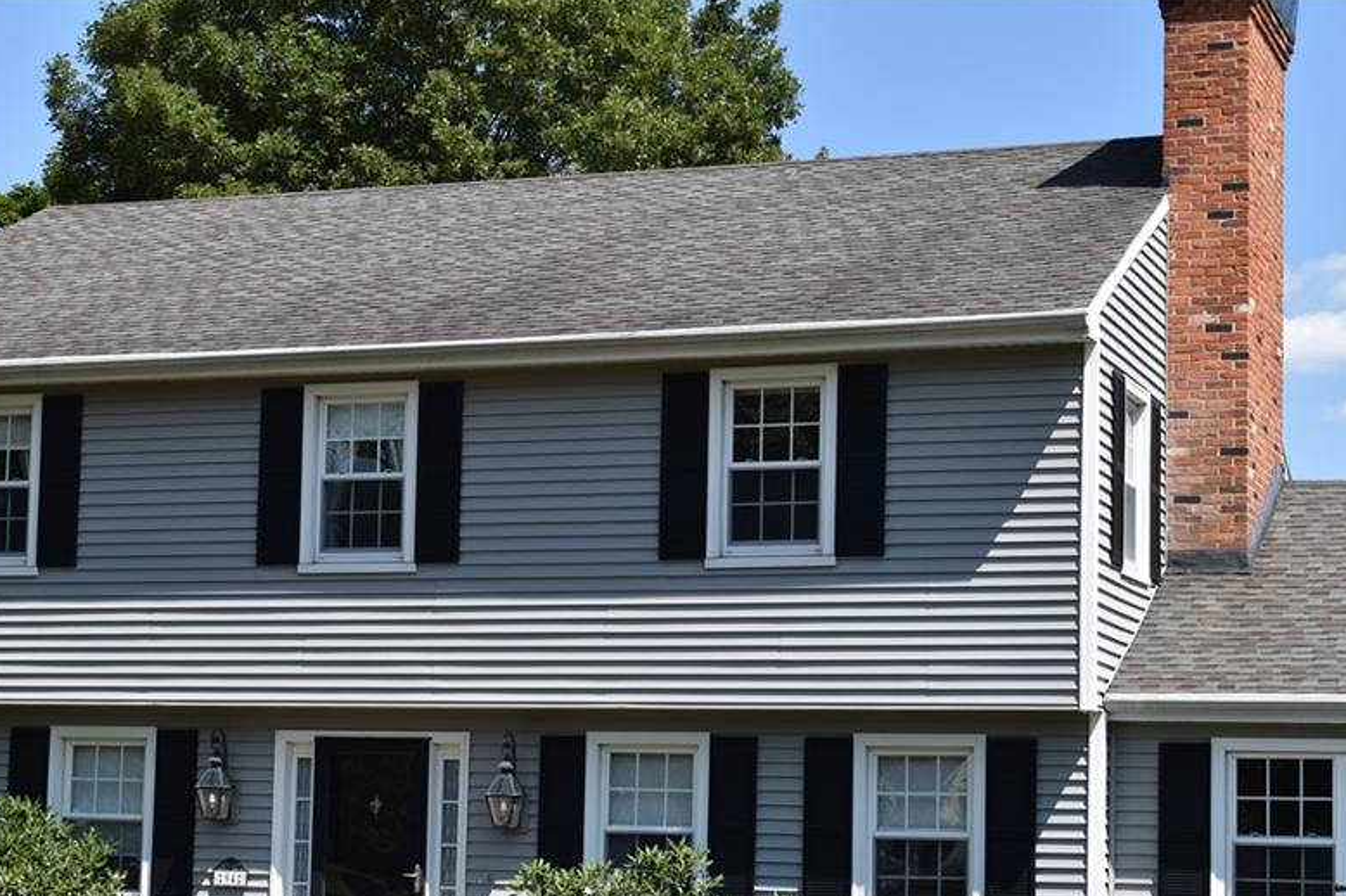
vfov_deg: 18.1
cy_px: 585
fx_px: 2803
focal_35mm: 75
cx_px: 614
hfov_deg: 27.0
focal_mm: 38
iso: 100
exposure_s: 1/250
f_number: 8
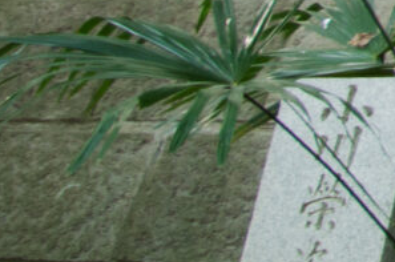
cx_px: 1273
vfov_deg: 6.9
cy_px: -466
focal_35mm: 182
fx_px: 1994
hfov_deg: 8.8
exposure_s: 1/50
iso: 400
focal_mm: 18
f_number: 3.5
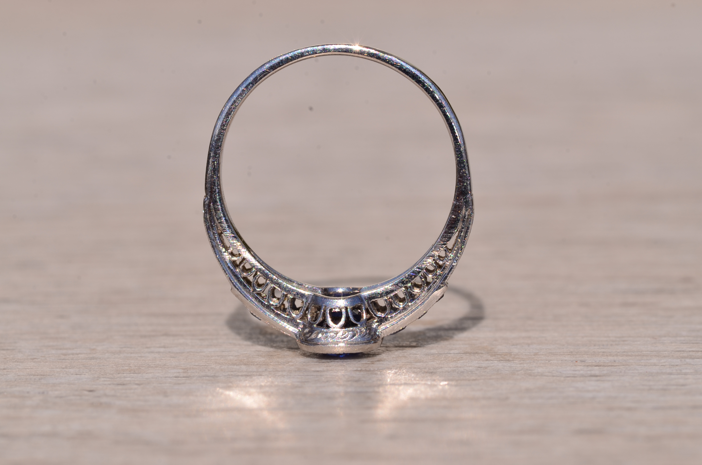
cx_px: 351
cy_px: 232
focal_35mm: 158
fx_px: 3065
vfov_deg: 8.7
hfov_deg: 13.1
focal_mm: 105
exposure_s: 1/125
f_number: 22
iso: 100
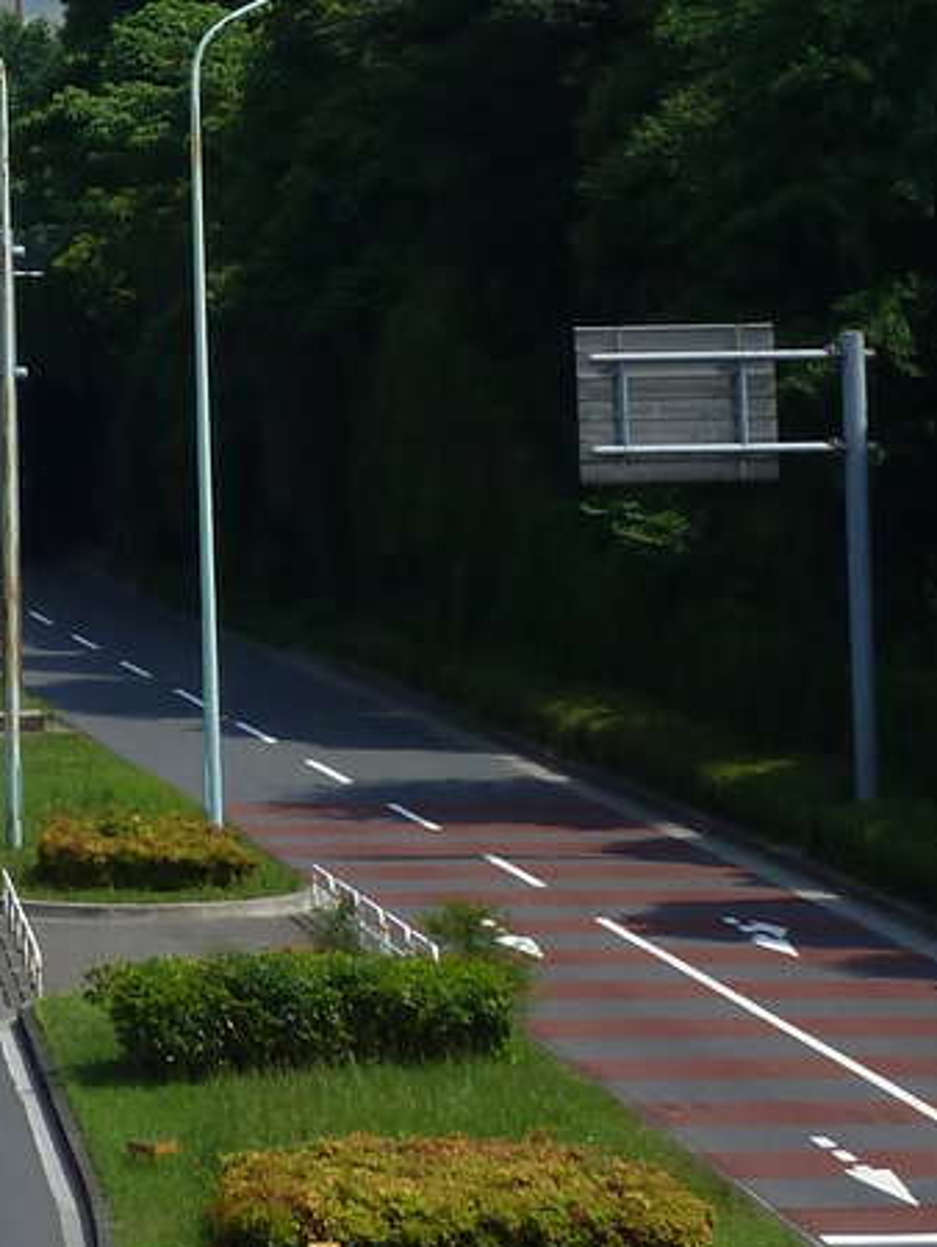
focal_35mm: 224
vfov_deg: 8.7
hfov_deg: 6.5
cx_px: -485
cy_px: -443
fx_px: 8077
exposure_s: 1/500
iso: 80
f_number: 5
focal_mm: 10.3
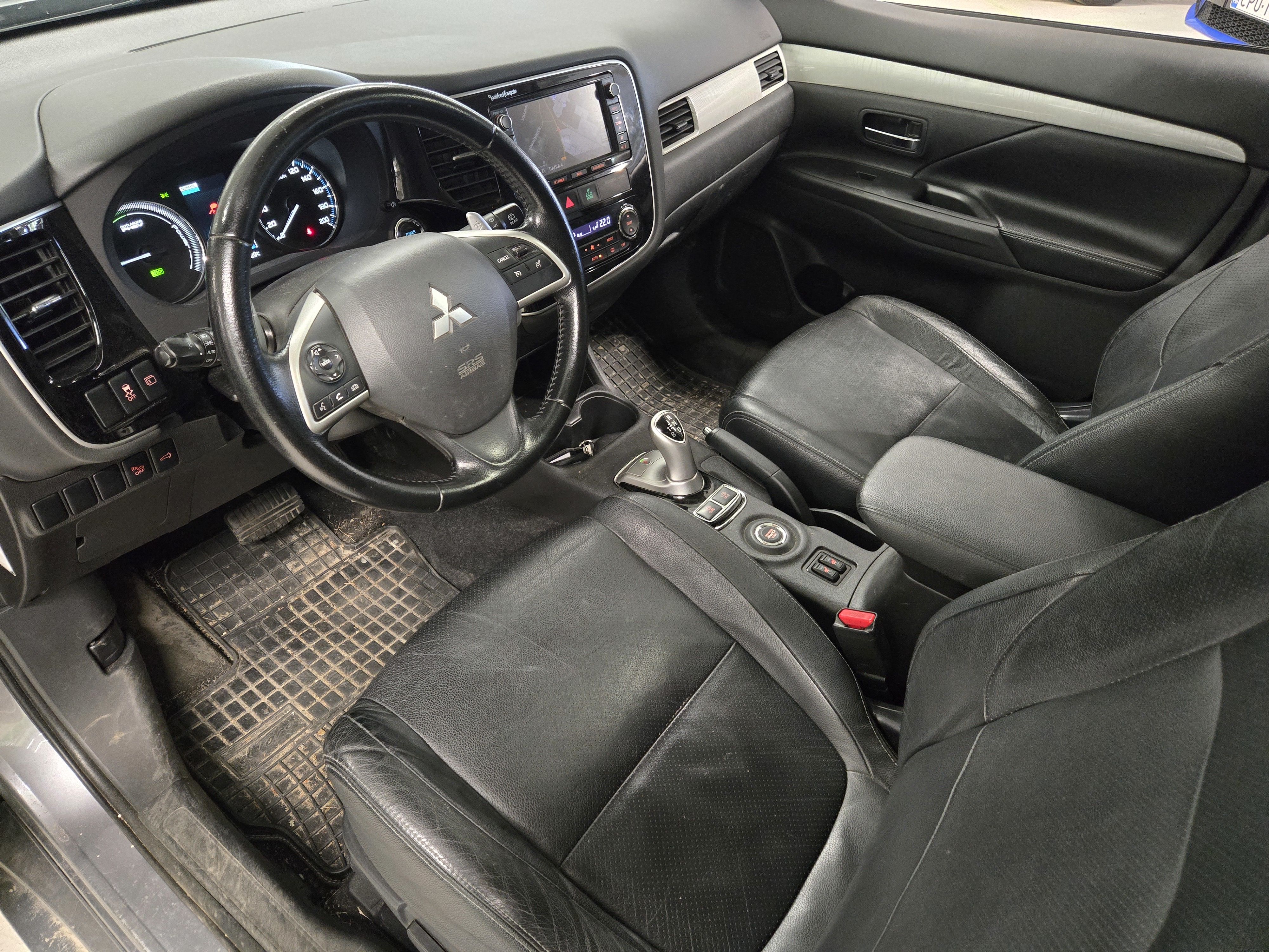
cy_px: 476
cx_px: 634
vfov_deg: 58.9
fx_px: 843
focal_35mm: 23
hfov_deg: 73.9
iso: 1600
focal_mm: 5.4
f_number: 1.8
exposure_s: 1/100
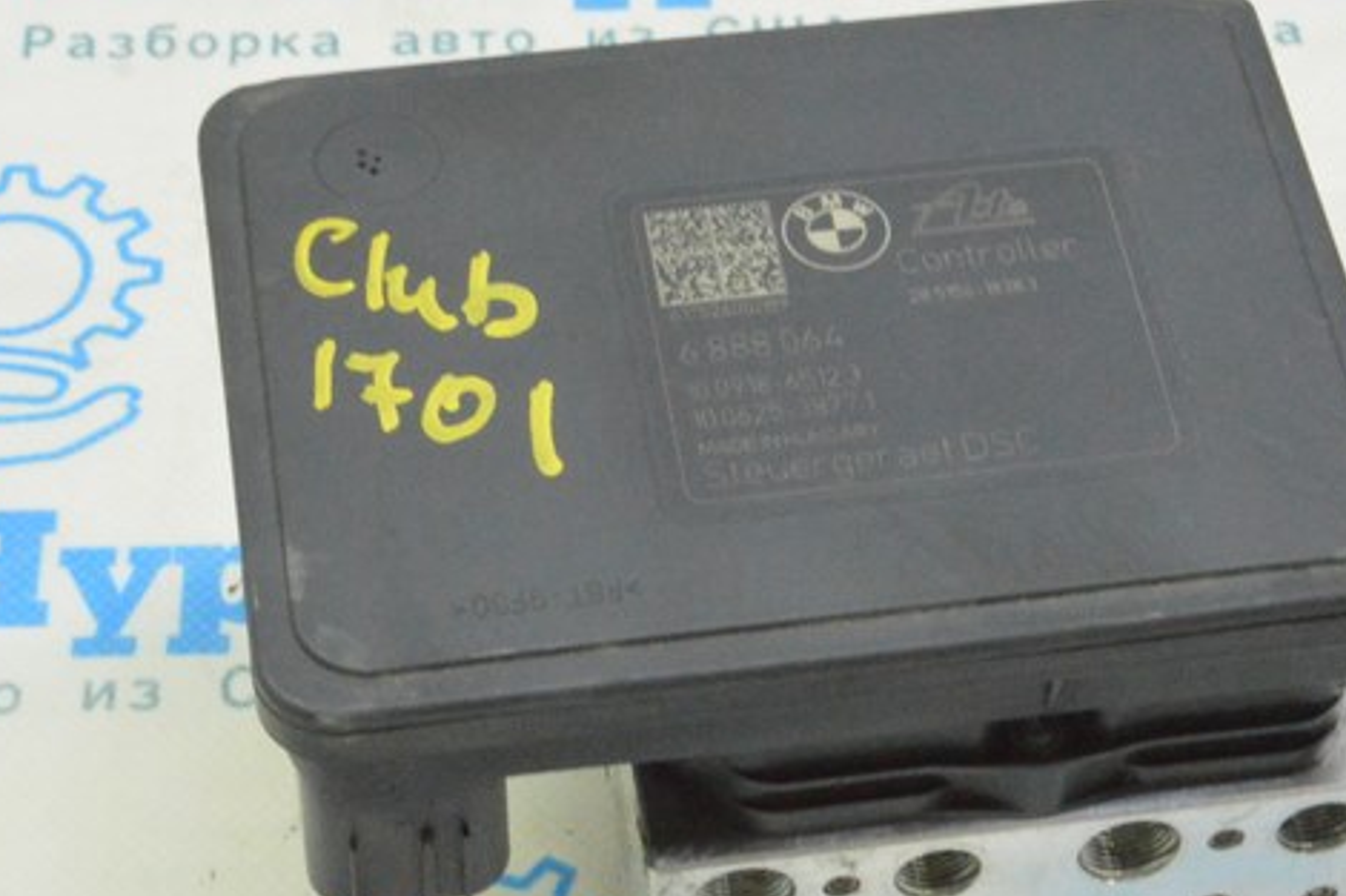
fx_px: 4148
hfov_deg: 18.4
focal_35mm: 111
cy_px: 422
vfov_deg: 12.3
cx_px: 785
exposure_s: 1/20
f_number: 20
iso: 6400
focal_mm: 34
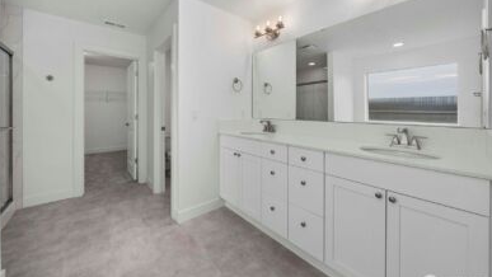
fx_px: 170
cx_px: 242
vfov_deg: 78.2
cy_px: 124
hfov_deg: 110.8
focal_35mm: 13
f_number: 11
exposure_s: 1/60
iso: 100
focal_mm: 12
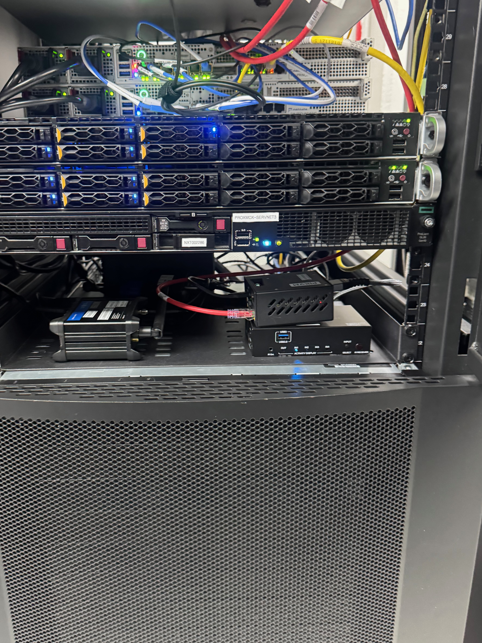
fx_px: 538
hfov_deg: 48.1
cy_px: 301
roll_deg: +1.5
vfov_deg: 61.6
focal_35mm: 29
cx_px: 209
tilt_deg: -15.9
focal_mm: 6.76
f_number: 1.78
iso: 800
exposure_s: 1/40
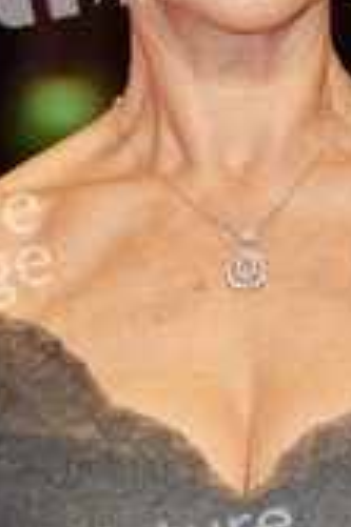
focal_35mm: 478
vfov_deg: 4.3
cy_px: 110
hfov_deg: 2.9
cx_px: 234
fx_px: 7005
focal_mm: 200
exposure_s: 1/125
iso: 800
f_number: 5.6
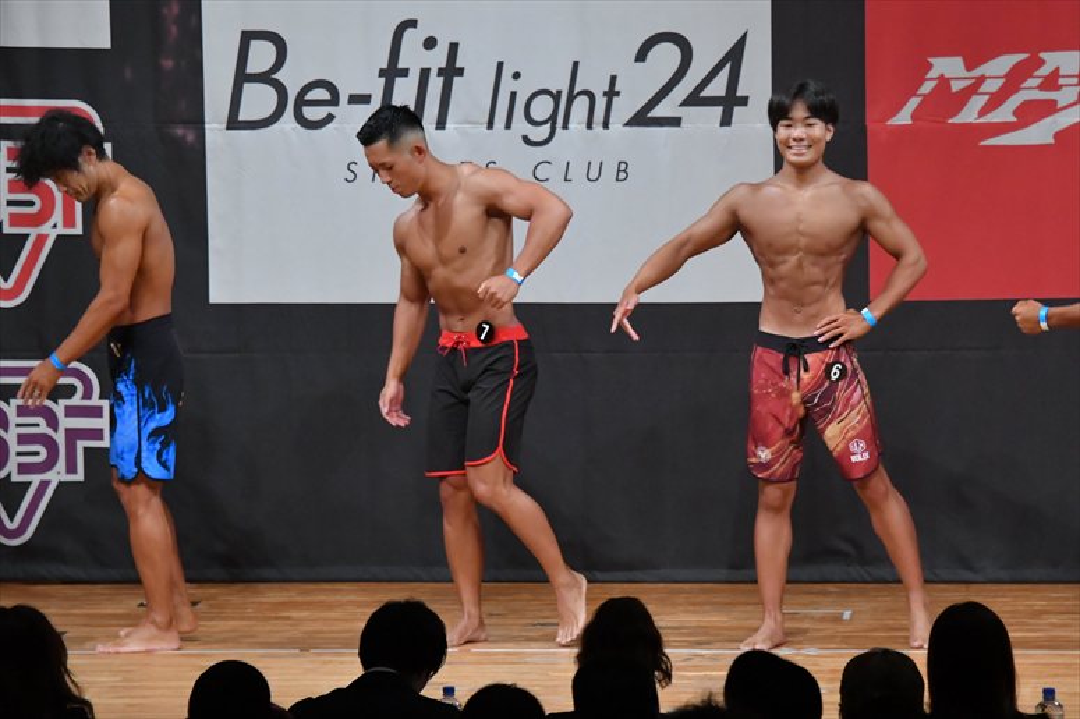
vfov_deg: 5.4
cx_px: 540
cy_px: 360
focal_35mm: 255
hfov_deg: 8.1
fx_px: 7646
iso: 6400
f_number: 5.6
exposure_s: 1/400
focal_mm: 170
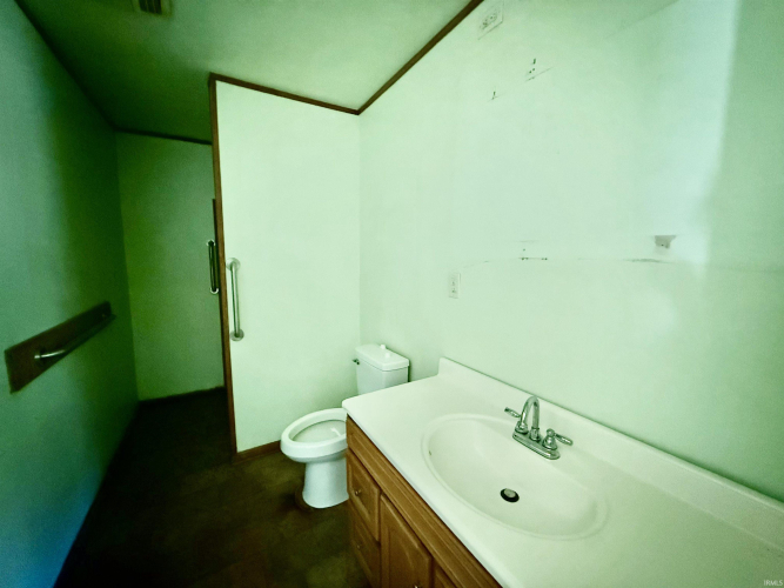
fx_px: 317
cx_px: 392
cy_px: 294
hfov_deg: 102.1
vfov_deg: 85.7
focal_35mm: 14
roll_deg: -1.1
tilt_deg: -7.1
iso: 1250
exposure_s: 1/28
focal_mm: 2.22
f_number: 2.2
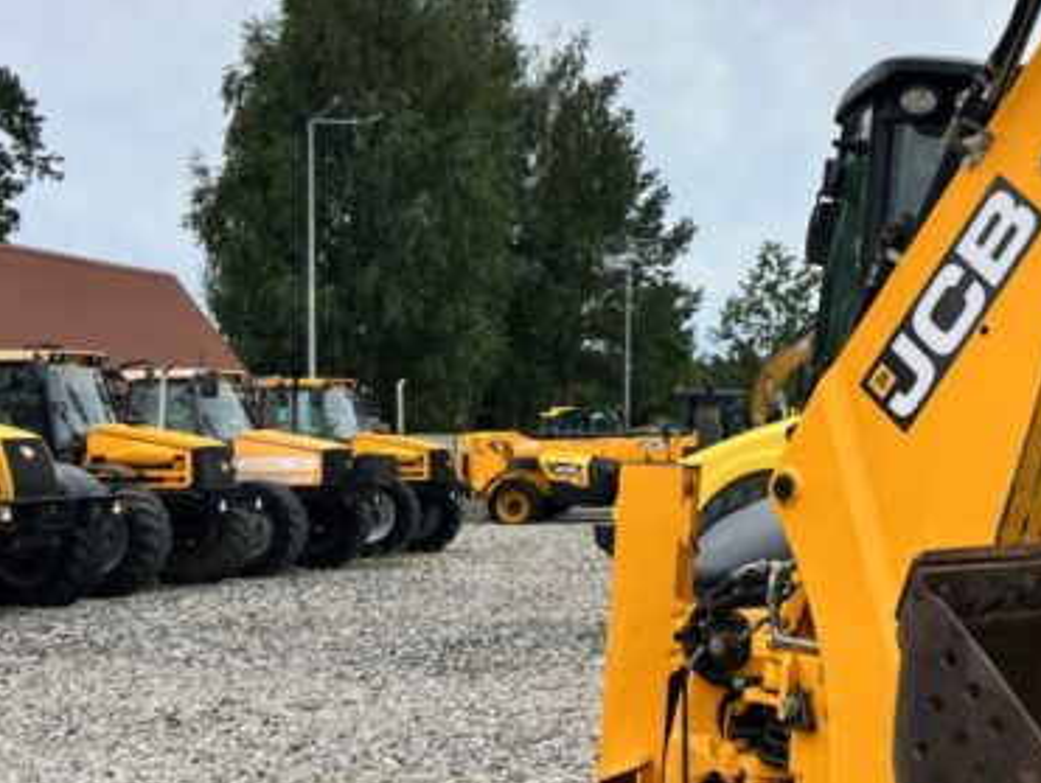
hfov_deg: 30.9
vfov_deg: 26.0
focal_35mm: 56
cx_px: 1120
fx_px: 1686
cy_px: 278
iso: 50
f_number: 1.5
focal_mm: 5.7
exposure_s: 1/2404
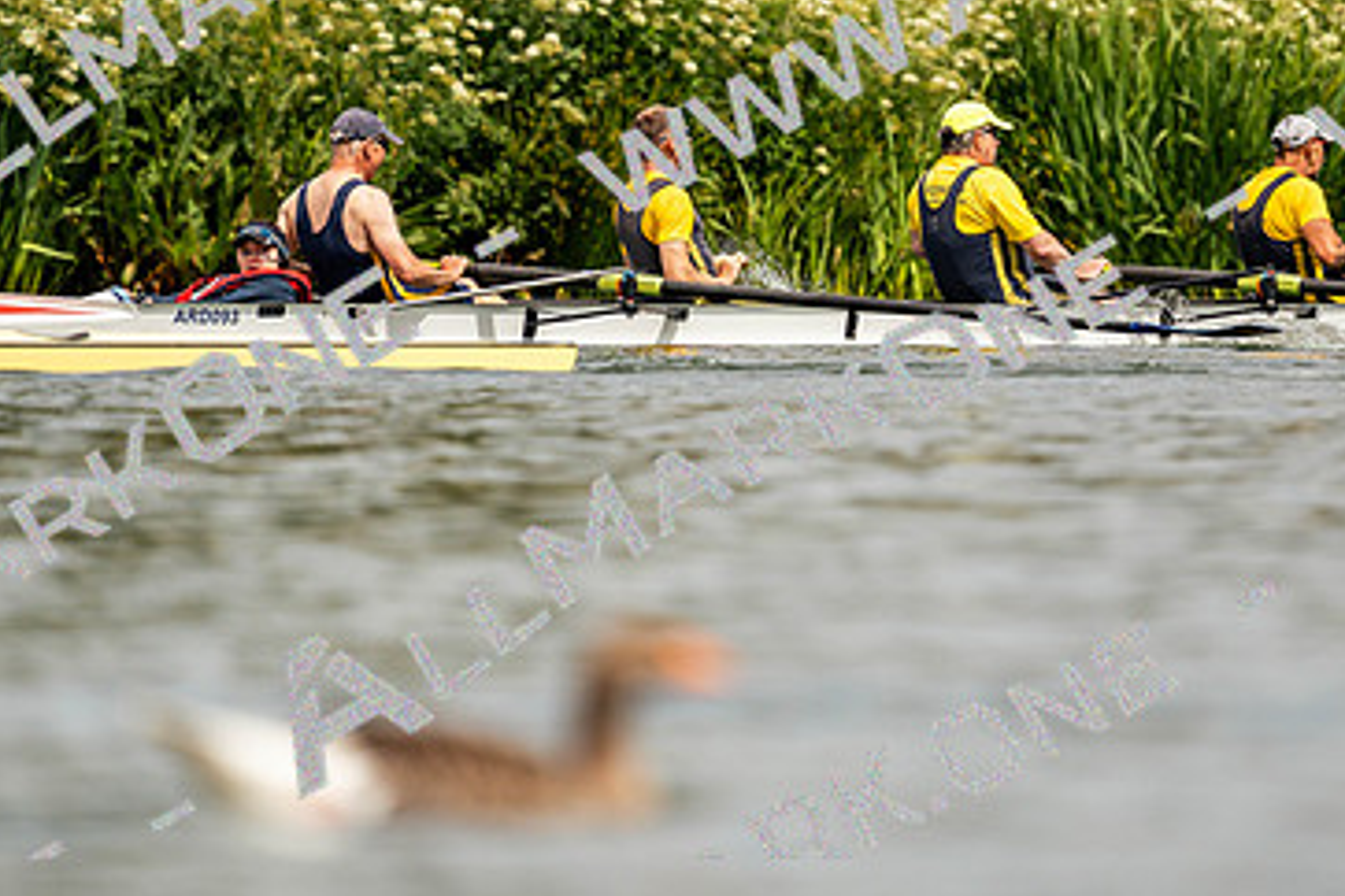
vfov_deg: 1.4
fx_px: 35864
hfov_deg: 2.1
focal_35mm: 960
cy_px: 224
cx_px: 1037
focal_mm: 600
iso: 200
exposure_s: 1/2000
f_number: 6.3
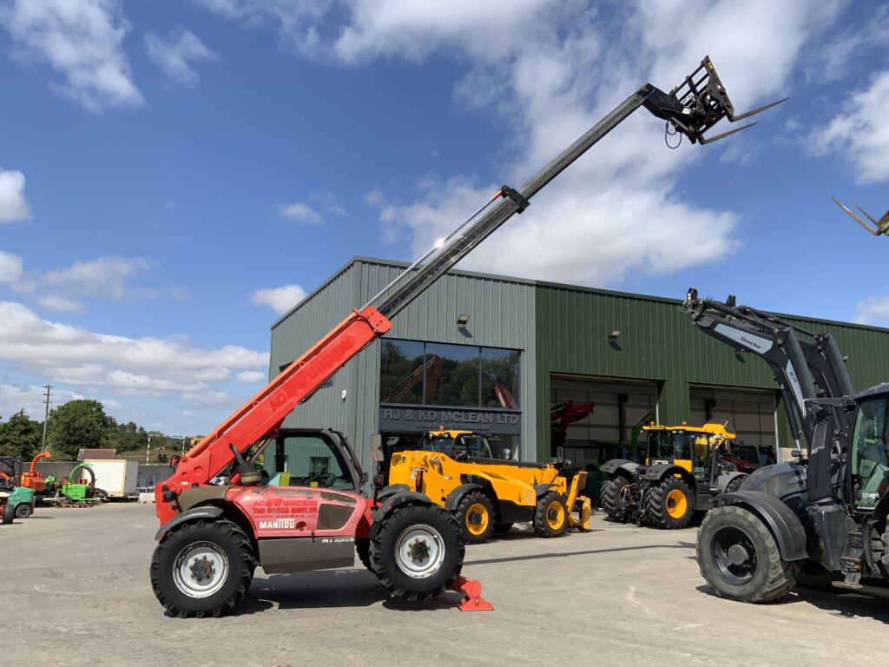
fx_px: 745
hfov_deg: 61.7
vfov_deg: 48.2
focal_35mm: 29
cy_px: 334
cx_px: 444
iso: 16
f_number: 1.8
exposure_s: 1/2141
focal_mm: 3
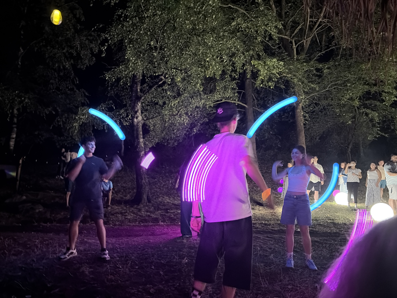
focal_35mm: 26
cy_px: 149
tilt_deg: +6.3
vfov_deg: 53.1
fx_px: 298
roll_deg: -2.5
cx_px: 198
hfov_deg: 67.3
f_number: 1.6
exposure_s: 1/15
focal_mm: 5.96
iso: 2500
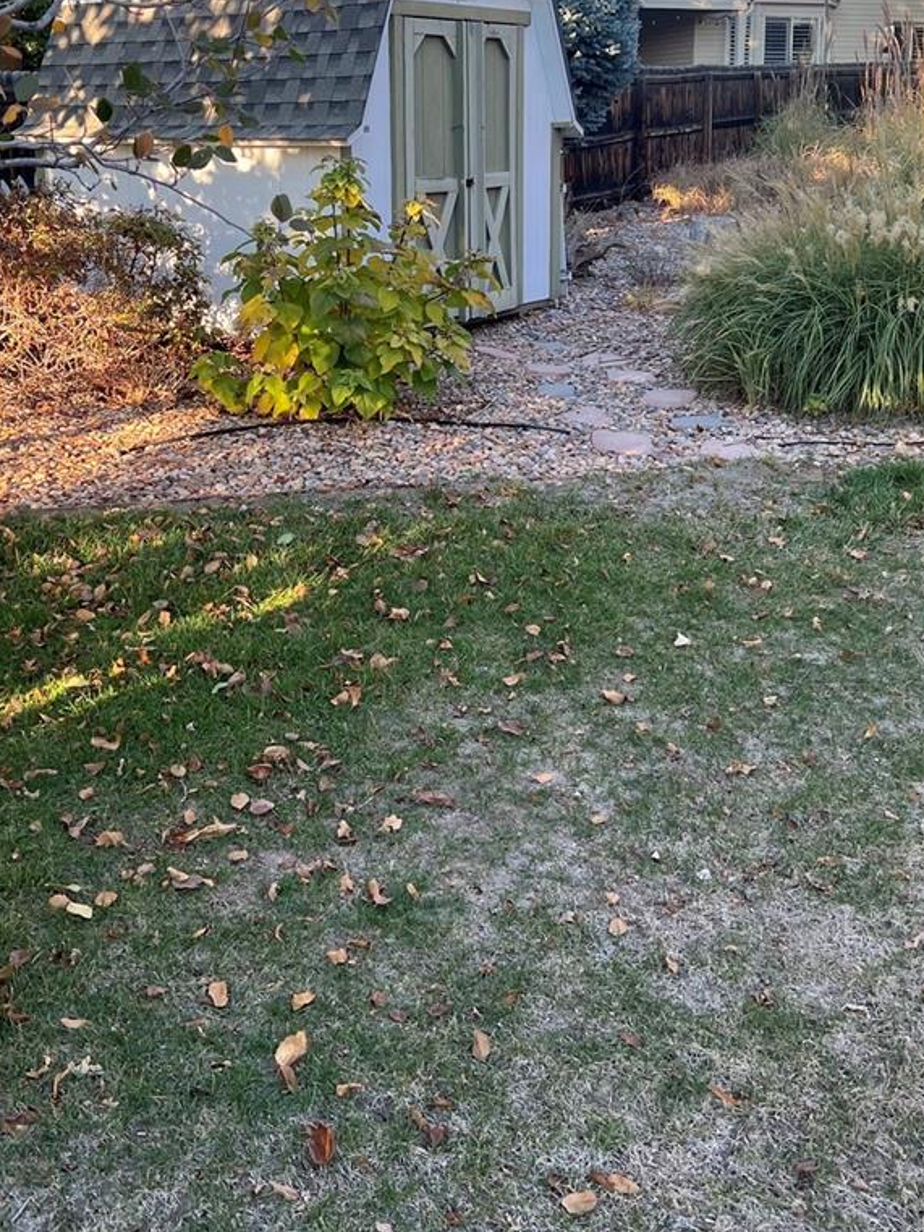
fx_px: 1459
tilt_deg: -6.8
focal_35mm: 41
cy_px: 340
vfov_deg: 44.5
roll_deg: +2.8
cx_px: 405
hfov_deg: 35.1
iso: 50
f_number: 1.5
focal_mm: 5.7
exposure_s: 1/316
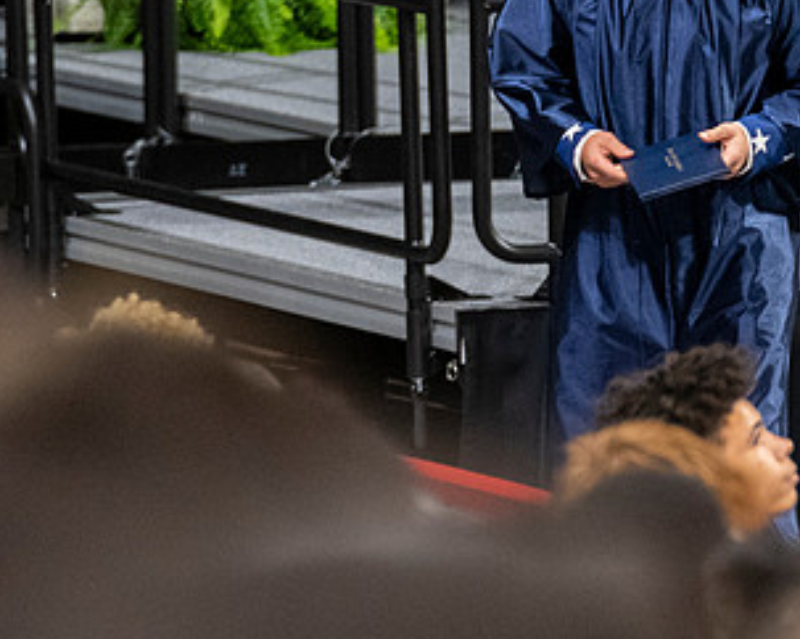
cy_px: 163
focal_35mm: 728
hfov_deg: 2.7
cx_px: 651
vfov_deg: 2.1
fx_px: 17226
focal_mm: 200
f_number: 4
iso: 2000
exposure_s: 1/200
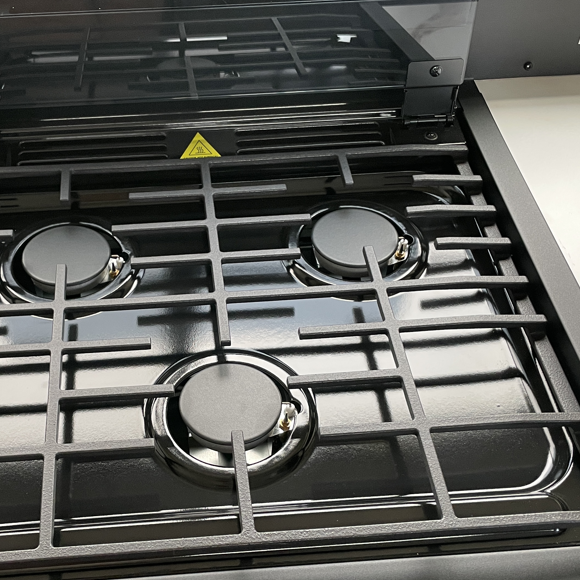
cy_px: 356
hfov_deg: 38.1
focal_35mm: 44
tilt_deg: -49.7
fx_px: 834
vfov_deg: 38.1
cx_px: 220
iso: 125
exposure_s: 1/60
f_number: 1.6
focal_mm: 4.2
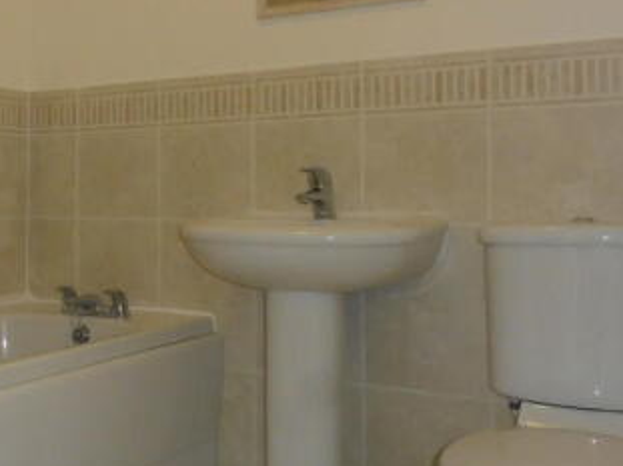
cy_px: 177
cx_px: 183
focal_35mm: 45
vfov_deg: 32.0
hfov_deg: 41.3
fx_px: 810
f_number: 4
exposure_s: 1/60
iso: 400
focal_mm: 4.3
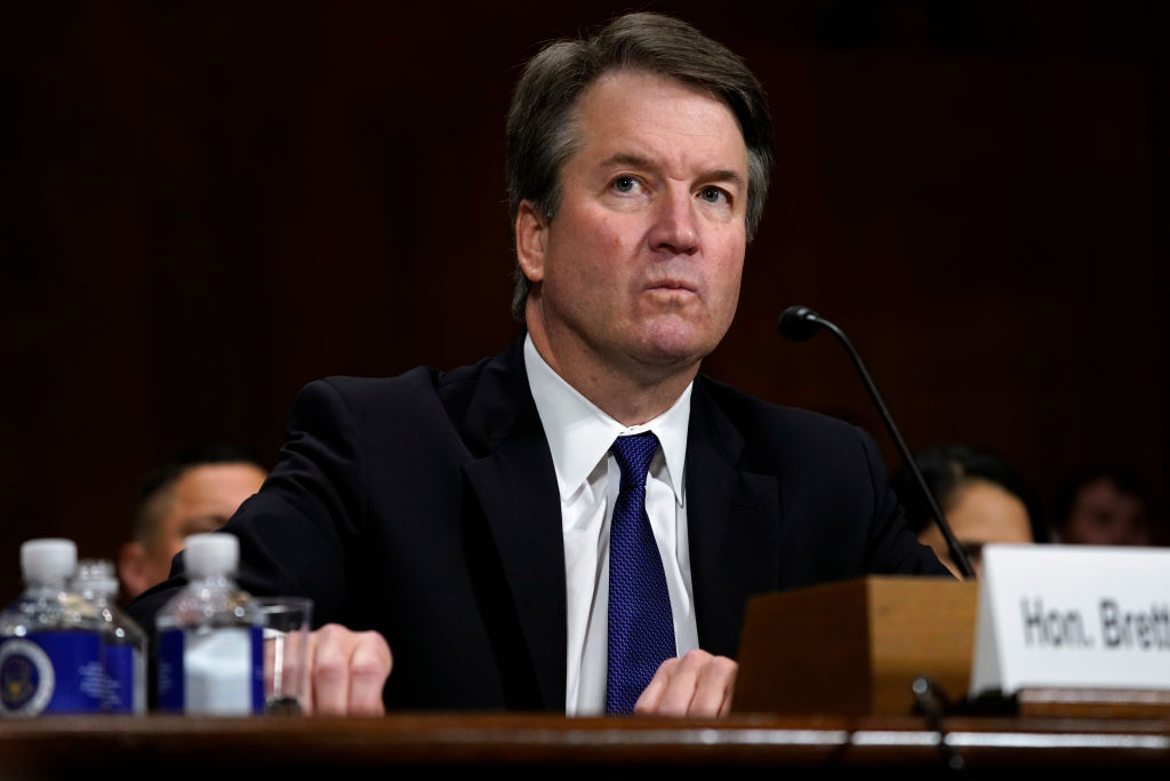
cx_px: 585
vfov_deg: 8.0
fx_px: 5558
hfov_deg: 12.0
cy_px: 390
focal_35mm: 171
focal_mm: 171
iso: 2500
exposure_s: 1/250
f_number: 5.6
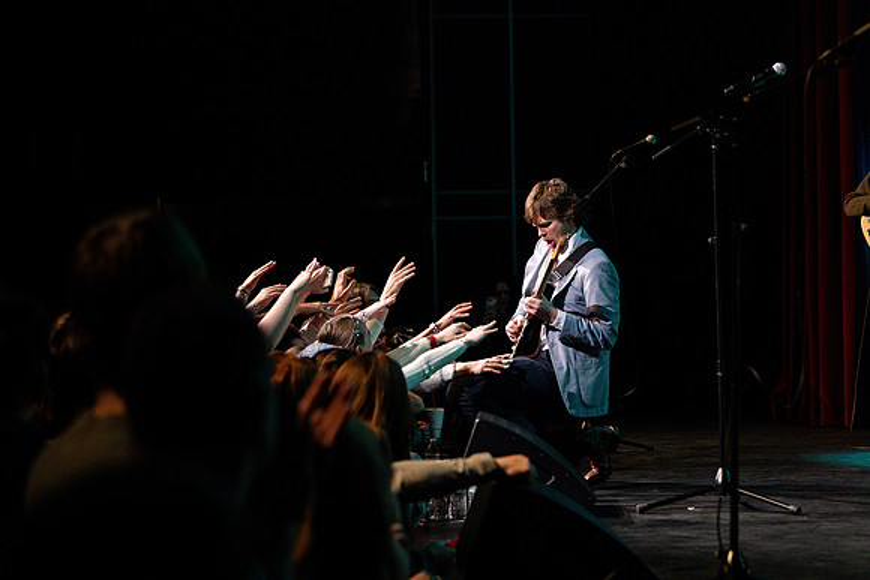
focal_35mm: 93
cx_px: 526
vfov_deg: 14.7
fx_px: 2256
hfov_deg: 21.8
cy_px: 242
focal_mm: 70
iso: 2500
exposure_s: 1/500
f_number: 2.8
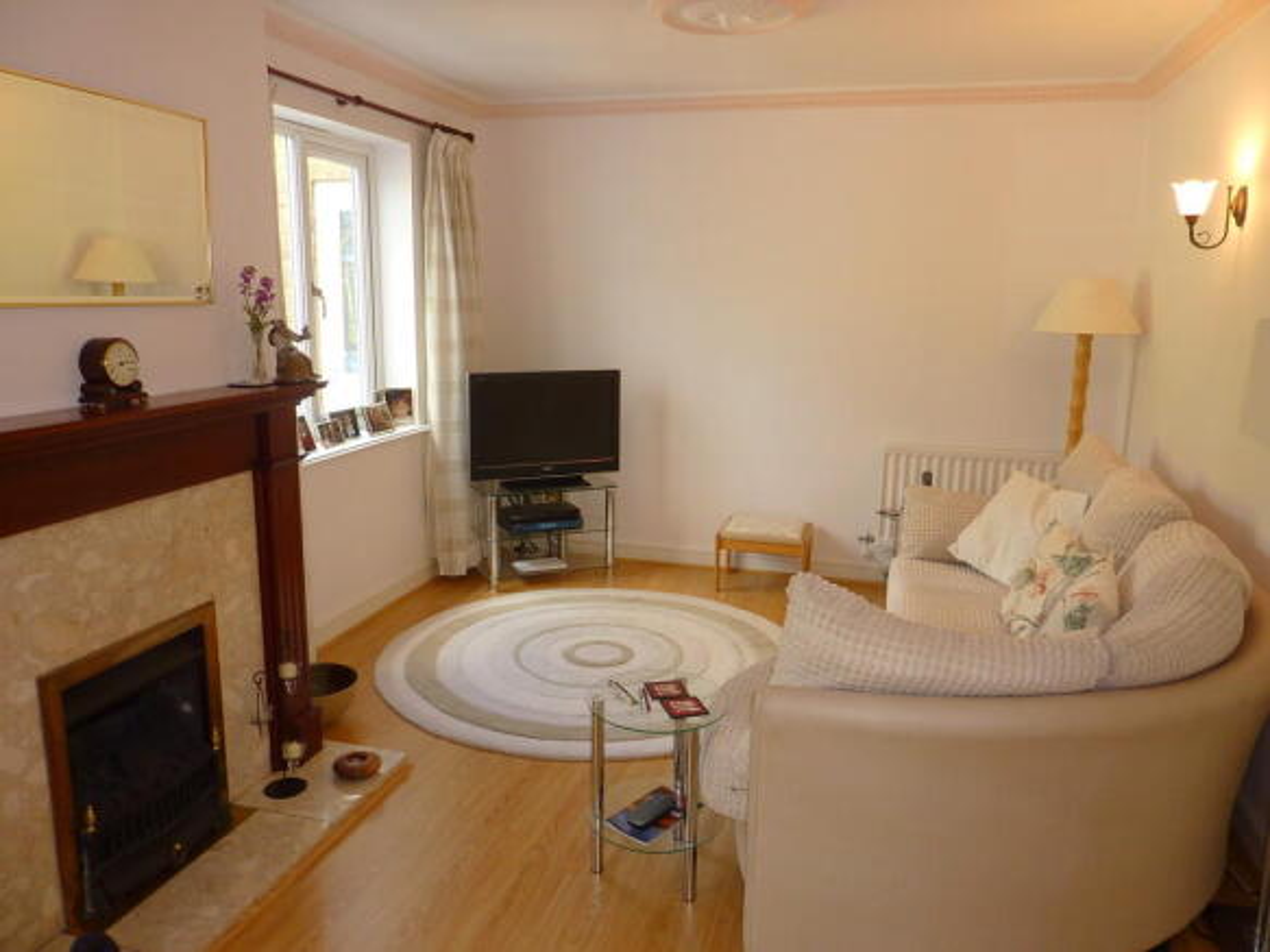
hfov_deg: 69.4
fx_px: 917
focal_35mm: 25
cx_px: 635
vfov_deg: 54.9
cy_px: 476
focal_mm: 4.1
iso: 100
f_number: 3.3
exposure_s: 1/15
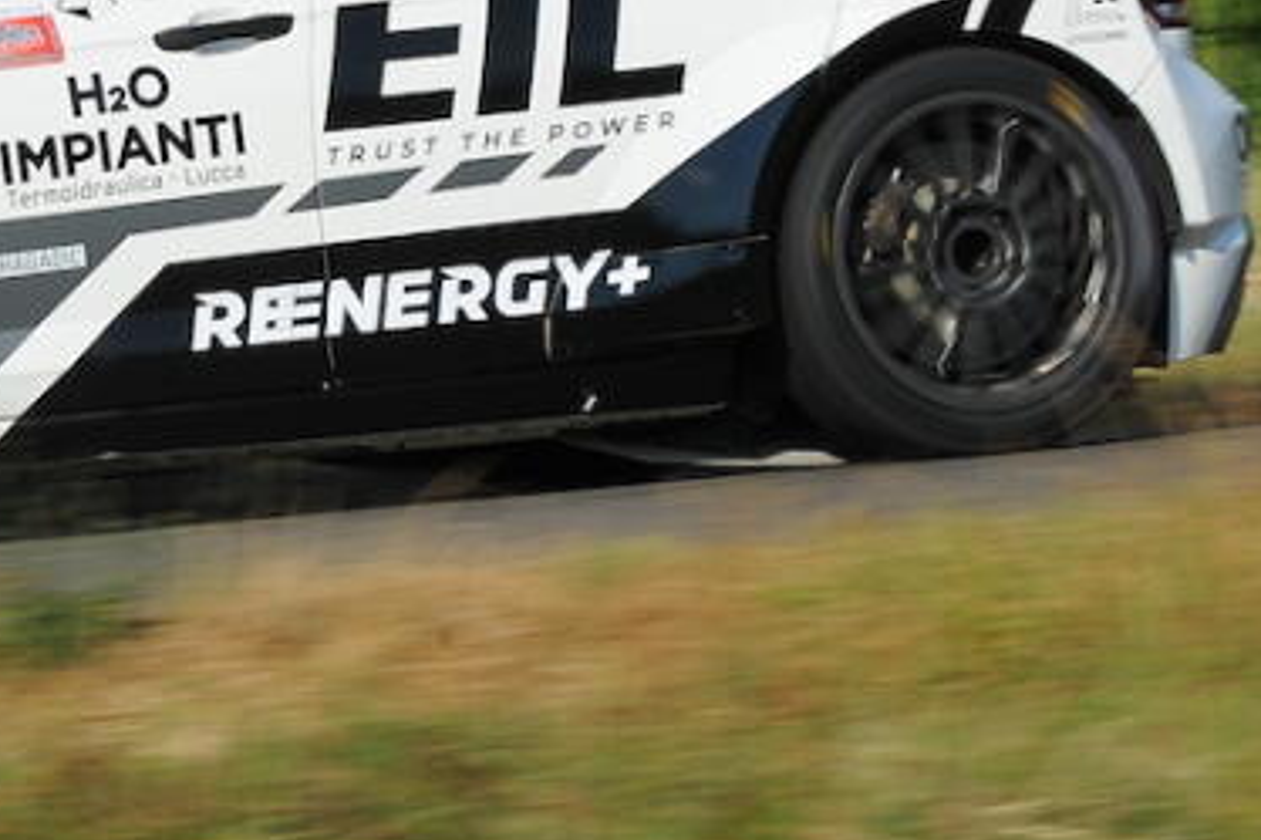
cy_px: -223
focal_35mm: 305
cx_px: -81
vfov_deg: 4.5
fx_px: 10678
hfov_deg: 6.7
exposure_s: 1/200
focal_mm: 95
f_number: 11
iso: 200
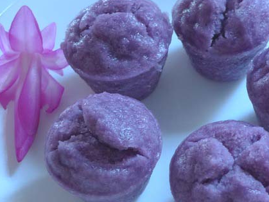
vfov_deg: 18.2
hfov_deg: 24.0
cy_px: 99
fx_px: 629
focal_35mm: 81
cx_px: 182
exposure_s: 1/10
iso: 200
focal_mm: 7.9
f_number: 2.4
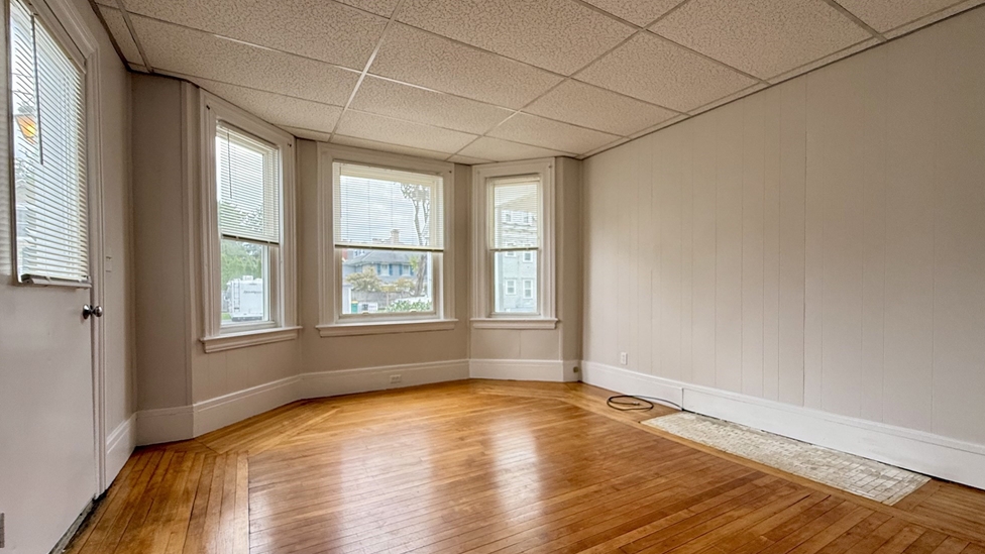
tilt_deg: -0.8
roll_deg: +0.5
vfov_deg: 67.0
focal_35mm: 16
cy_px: 298
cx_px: 491
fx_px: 418
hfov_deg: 99.4
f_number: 2.2
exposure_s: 1/99
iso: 125
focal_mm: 2.22
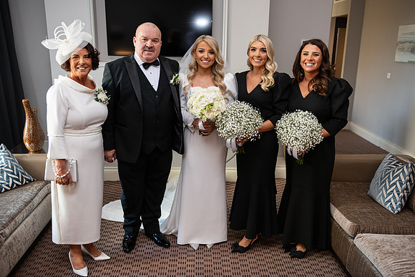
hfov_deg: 60.3
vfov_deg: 42.3
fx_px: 357
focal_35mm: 31
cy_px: 138
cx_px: 208
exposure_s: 1/160
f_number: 3.5
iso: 640
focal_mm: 31
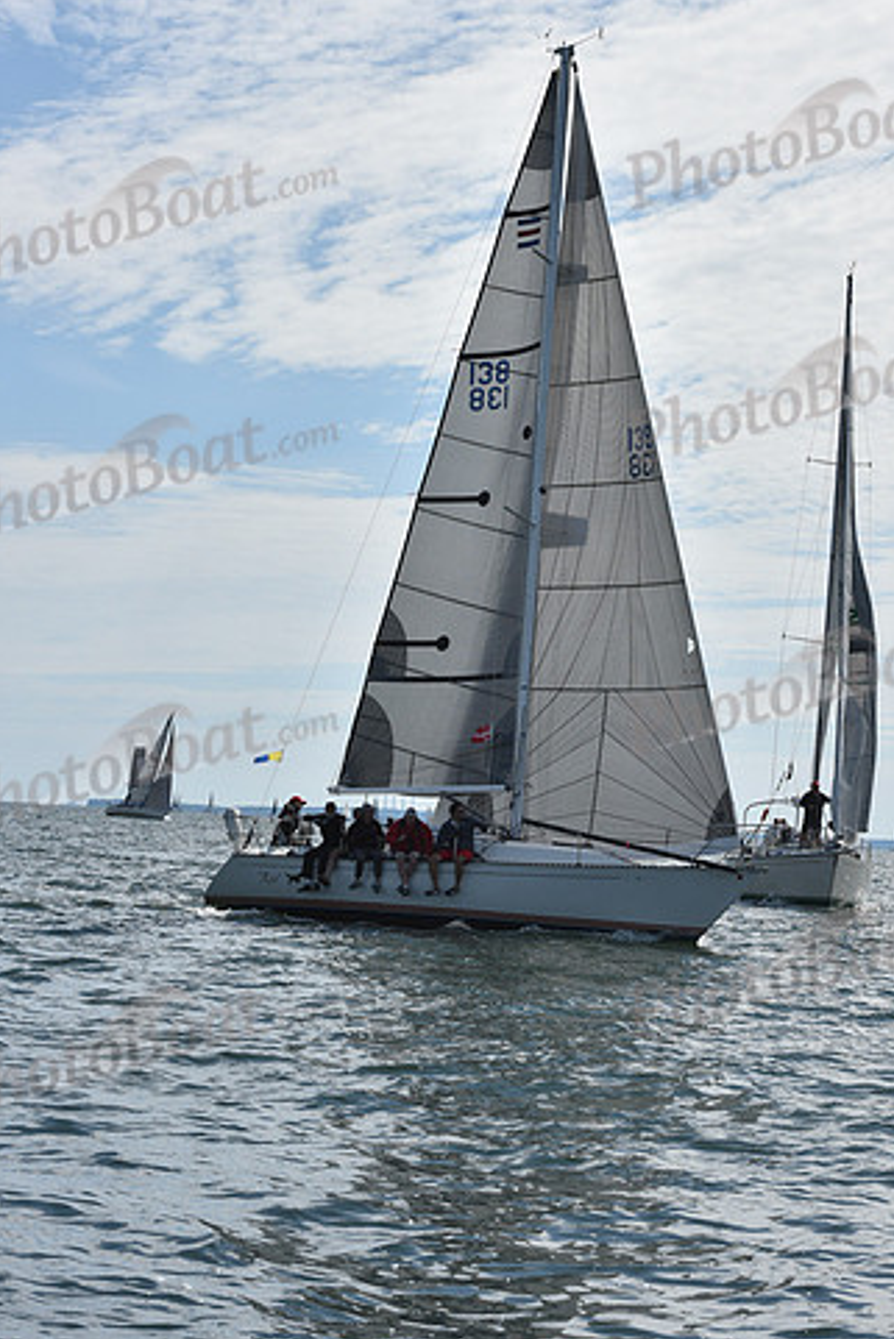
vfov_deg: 16.6
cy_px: 579
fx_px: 4578
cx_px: 483
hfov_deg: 11.2
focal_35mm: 123
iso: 320
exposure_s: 1/1000
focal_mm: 102
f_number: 11
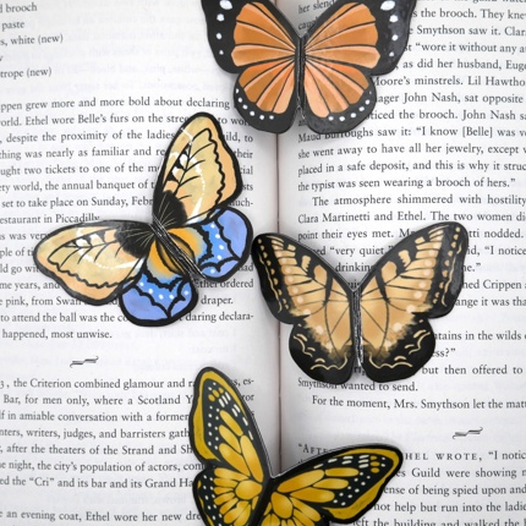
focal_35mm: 49
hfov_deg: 34.7
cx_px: 272
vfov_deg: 34.7
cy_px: 278
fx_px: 842
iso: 200
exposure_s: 1/200
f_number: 5
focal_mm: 17
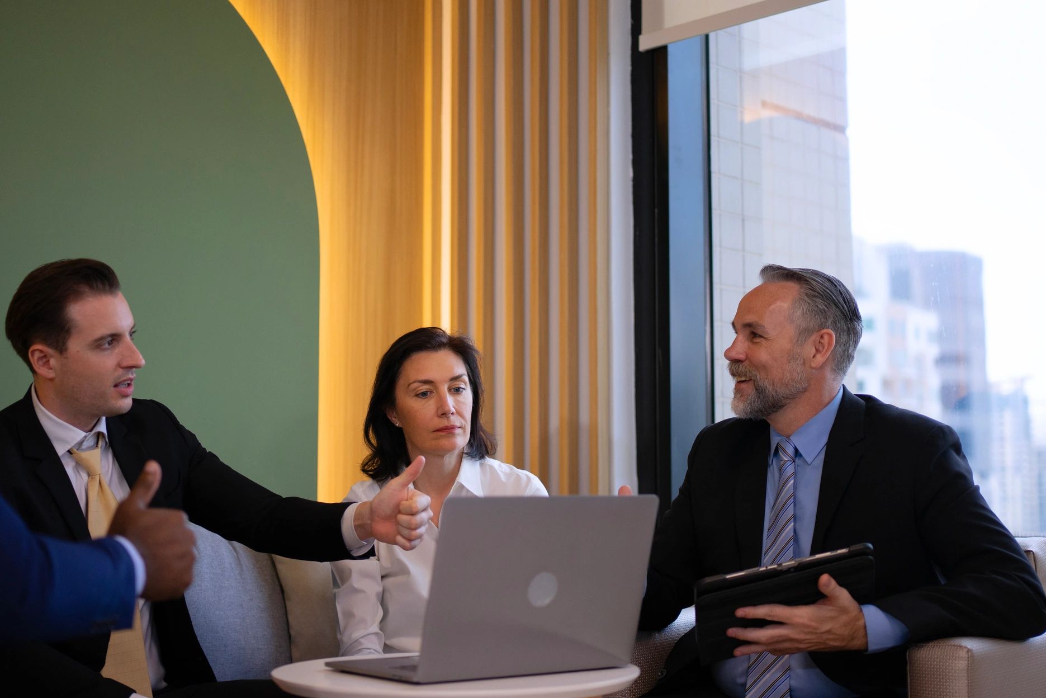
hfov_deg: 38.9
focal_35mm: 51
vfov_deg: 26.5
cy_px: 333
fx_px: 1482
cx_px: 494
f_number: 1.8
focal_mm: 45
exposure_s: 1/500
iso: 500
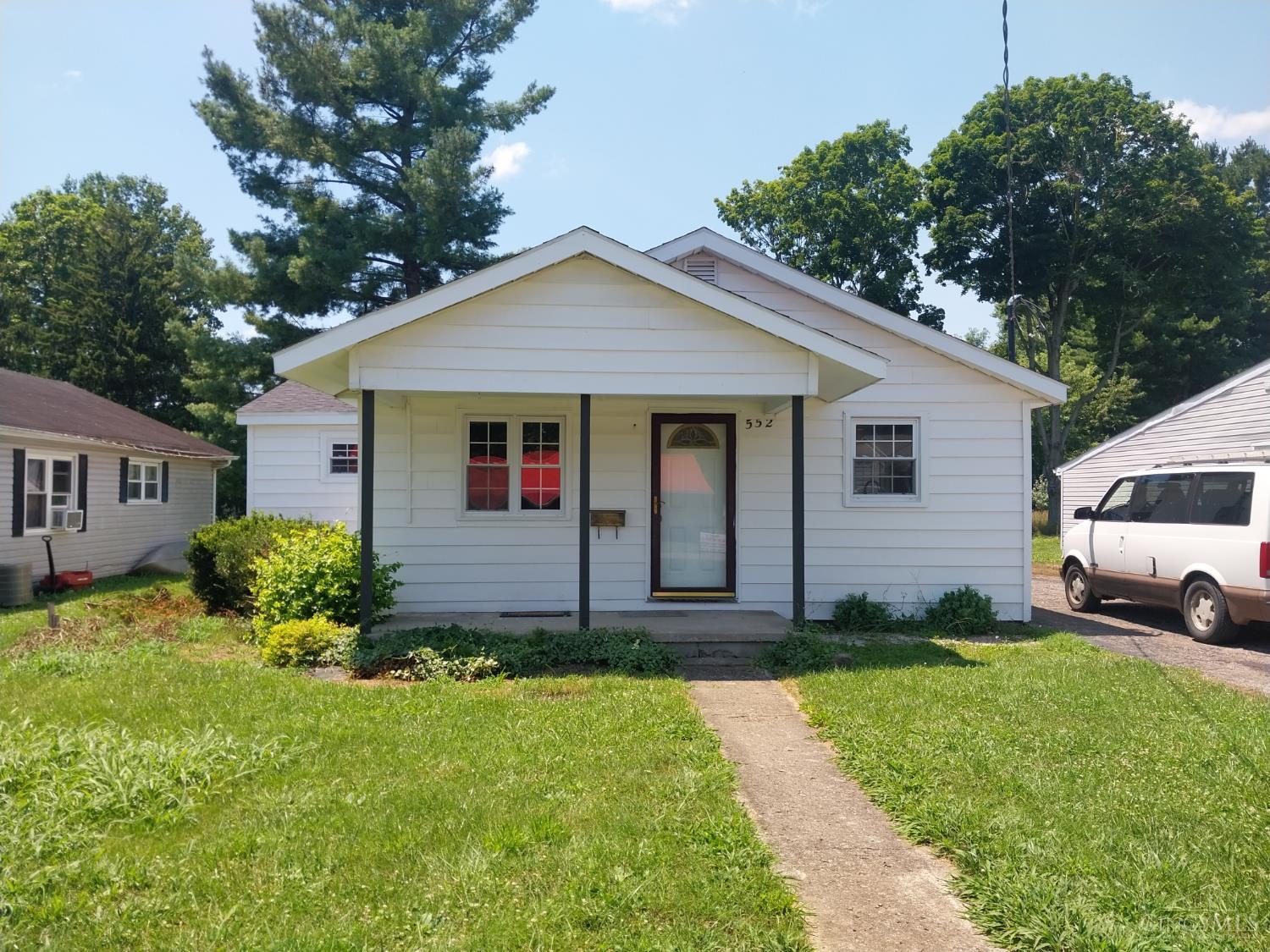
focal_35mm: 26
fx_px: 954
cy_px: 476
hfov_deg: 67.3
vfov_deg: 53.1
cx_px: 635
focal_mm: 4
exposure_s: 1/483
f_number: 1.8
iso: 20
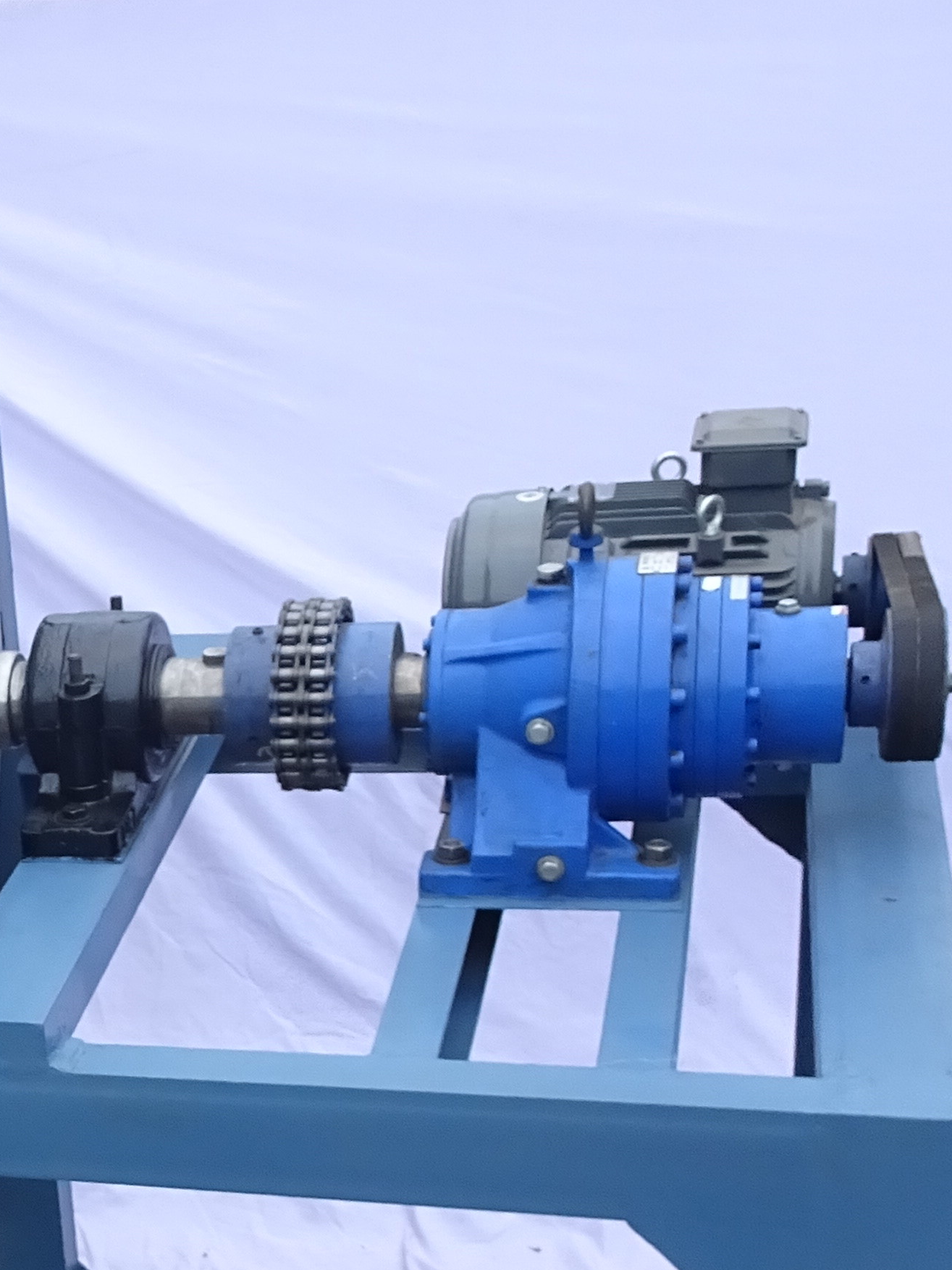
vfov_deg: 28.4
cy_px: 1010
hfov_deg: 19.6
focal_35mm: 67
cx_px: -392
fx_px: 2457
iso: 320
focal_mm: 4.1
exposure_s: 1/30
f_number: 3.5
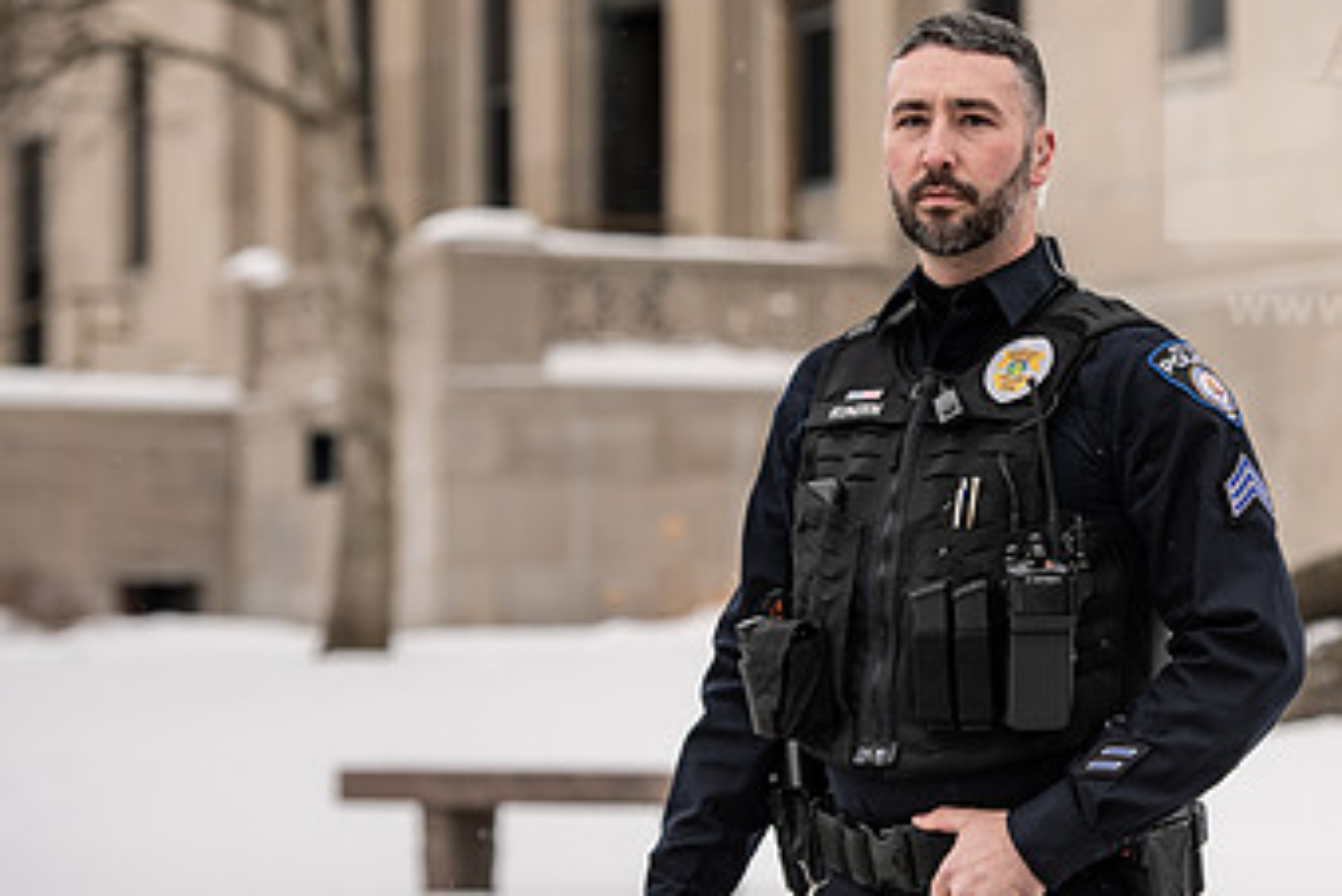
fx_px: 7123
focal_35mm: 191
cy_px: 389
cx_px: 1046
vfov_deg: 7.2
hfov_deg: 10.7
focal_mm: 112
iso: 125
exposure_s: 1/500
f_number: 4
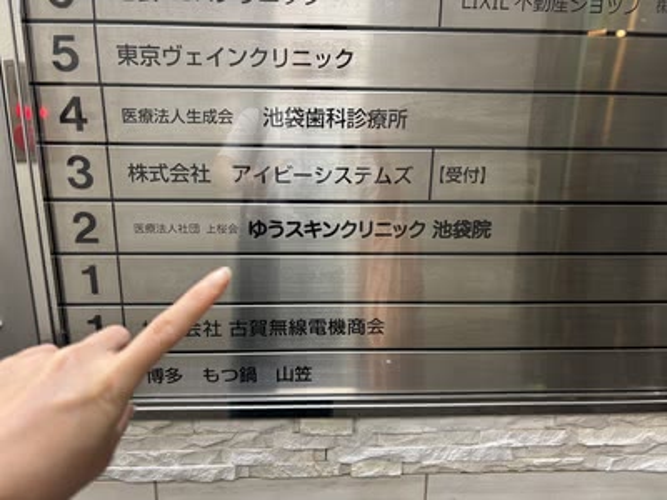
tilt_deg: -15.8
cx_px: 334
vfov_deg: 53.1
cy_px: 250
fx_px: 501
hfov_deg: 67.3
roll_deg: -0.4
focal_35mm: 26
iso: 100
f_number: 1.6
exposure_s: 1/50
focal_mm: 5.96
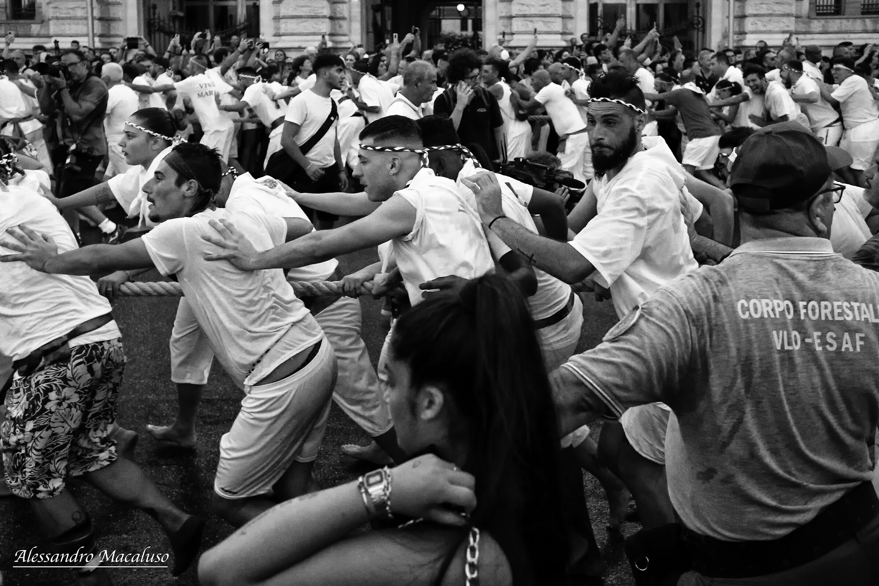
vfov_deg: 37.9
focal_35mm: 35
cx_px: 440
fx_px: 855
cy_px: 293
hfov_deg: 54.4
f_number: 3.2
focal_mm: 23
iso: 800
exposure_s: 1/500
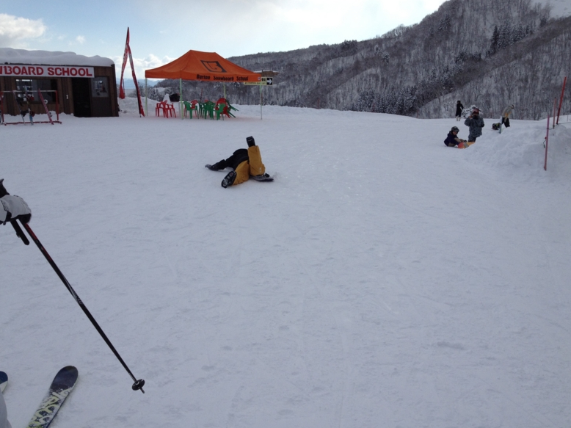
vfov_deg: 39.6
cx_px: 286
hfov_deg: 51.4
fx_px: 594
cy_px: 217
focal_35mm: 36
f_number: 2.4
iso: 64
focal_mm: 4.28
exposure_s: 1/2762
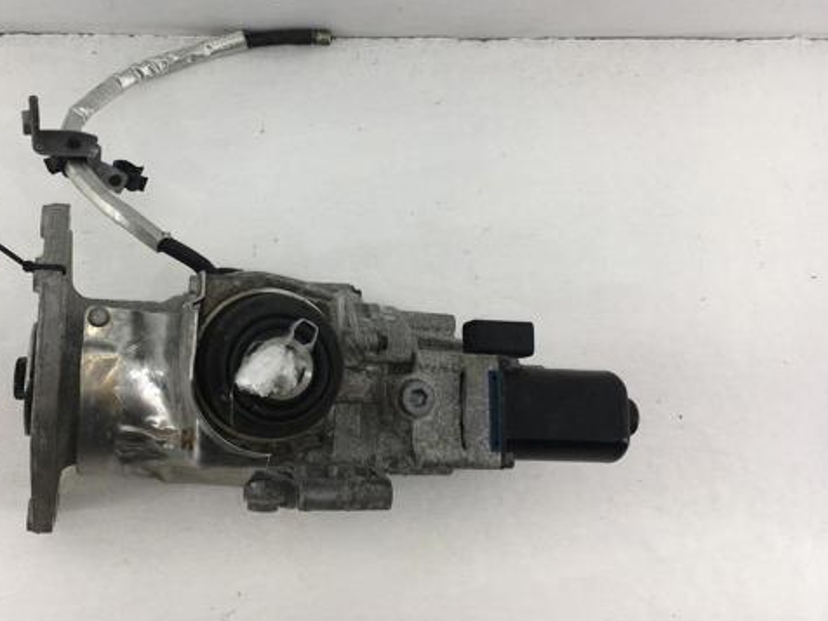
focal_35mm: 39
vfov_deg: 36.7
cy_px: 244
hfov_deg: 47.4
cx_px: 308
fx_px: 933
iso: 25
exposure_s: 1/487
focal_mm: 4.15
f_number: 2.2
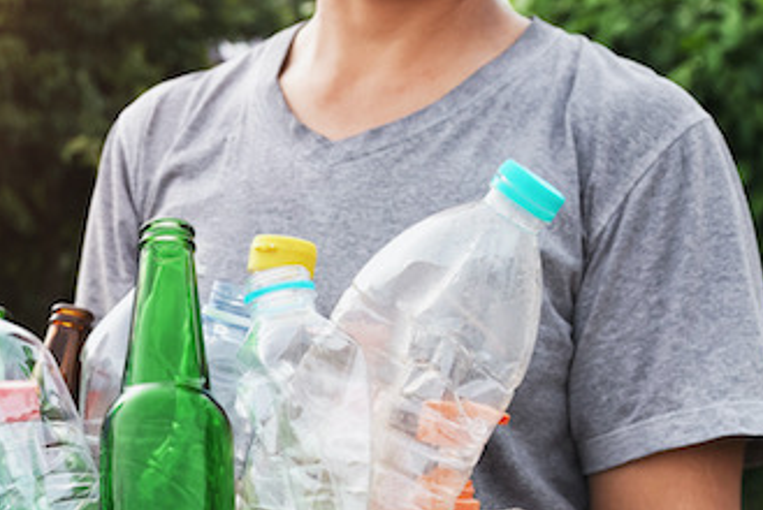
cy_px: 488
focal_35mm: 70
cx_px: 70
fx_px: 1485
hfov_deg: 27.7
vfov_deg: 19.0
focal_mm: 24
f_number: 4
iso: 250
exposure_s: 1/800
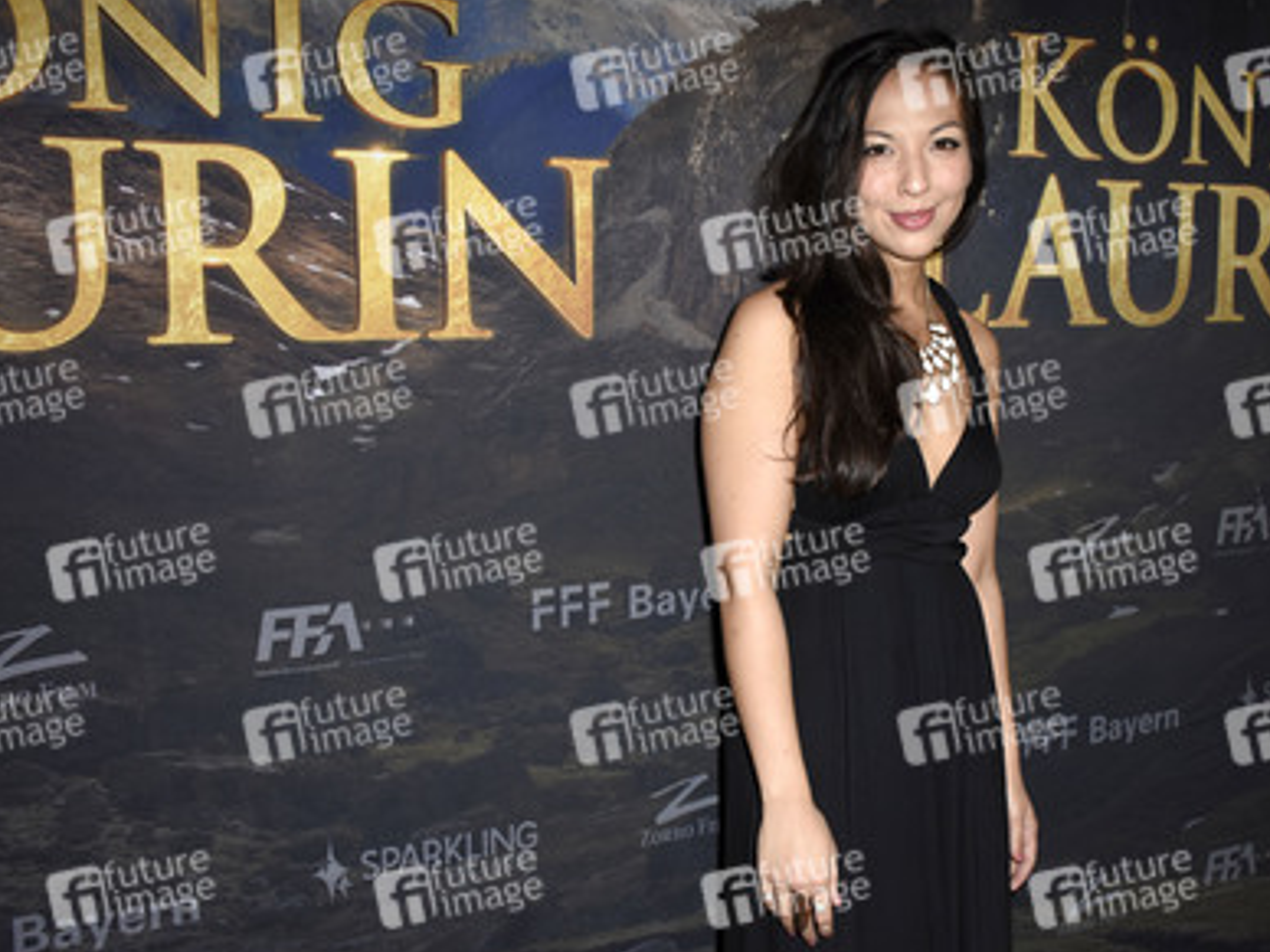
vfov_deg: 37.2
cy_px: 481
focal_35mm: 39
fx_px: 1415
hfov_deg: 48.3
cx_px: 699
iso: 800
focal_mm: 23
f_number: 5.6
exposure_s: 1/125
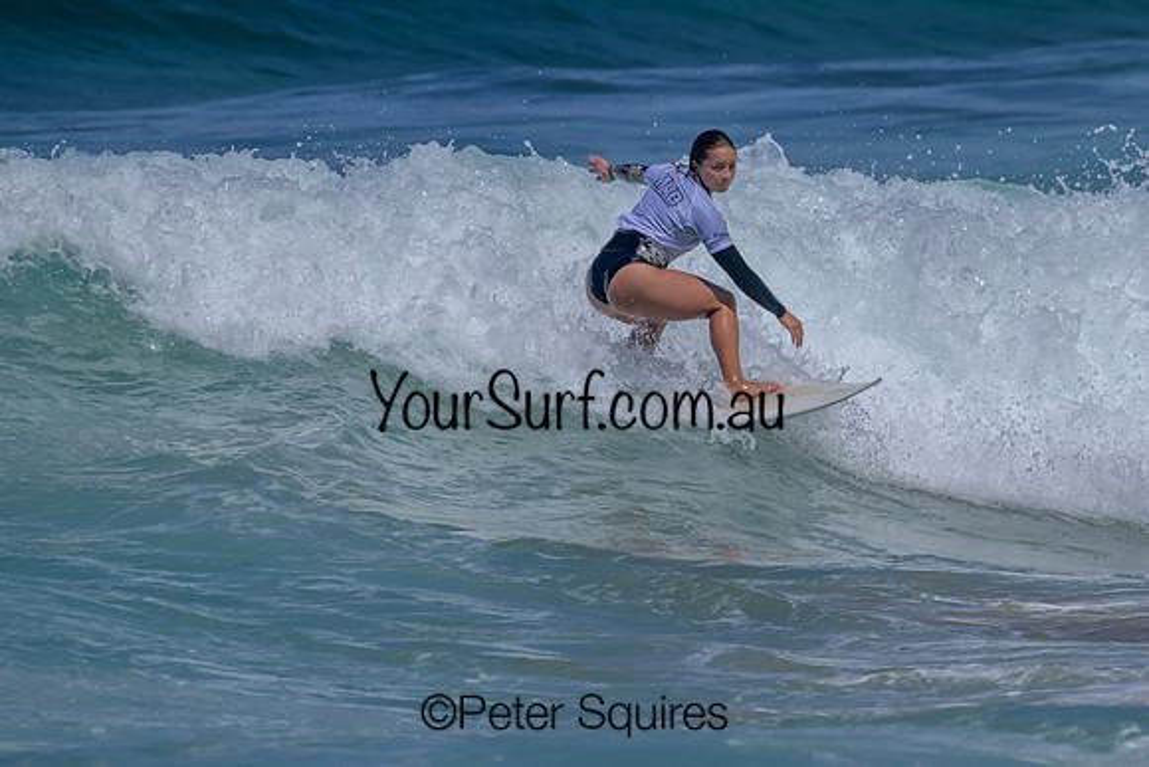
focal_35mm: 810
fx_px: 25871
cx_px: 776
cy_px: 340
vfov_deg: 1.7
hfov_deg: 2.5
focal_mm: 600
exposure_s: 1/2000
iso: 320
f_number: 11
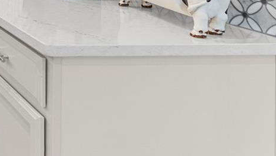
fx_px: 395
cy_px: -82
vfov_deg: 19.3
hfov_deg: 25.9
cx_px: -158
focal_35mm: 54
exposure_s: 1/30
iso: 800
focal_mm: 10
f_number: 5
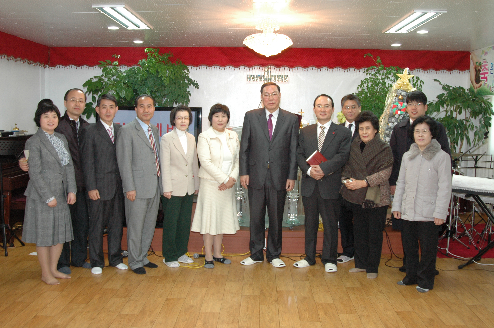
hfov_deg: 53.2
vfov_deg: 36.8
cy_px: 164
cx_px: 247
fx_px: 494
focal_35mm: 36
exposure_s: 1/60
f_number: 5
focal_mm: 24
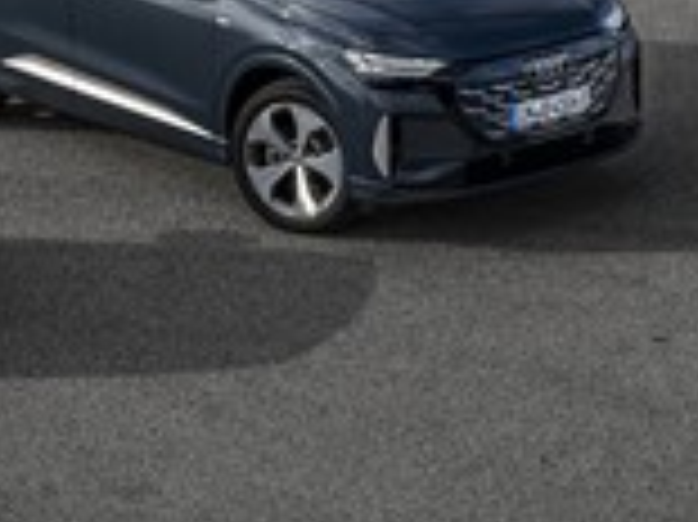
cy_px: -61
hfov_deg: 9.6
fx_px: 4090
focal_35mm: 203
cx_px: 779
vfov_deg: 7.3
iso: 125
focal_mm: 32
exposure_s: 1/50
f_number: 7.1
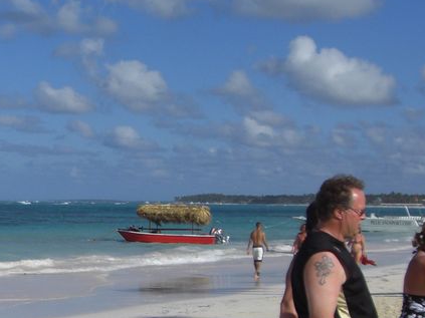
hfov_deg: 20.7
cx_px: 16
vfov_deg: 16.1
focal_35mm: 92
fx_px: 1129
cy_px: 169
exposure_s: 1/320
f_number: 8
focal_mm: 6.2
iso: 64
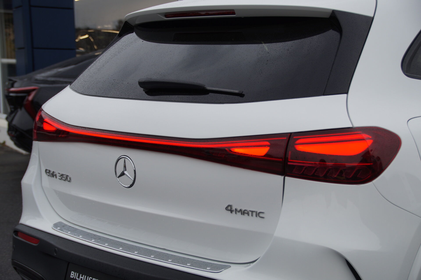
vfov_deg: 20.1
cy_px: 140
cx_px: 210
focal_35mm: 68
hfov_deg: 29.9
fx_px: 789
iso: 100
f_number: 5
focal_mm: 45
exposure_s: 1/100
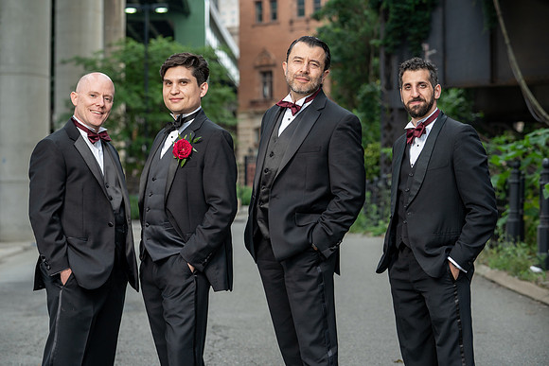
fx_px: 1251
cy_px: 183
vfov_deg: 16.7
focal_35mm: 82
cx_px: 274
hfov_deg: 24.8
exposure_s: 1/250
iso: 250
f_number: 4
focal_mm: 82
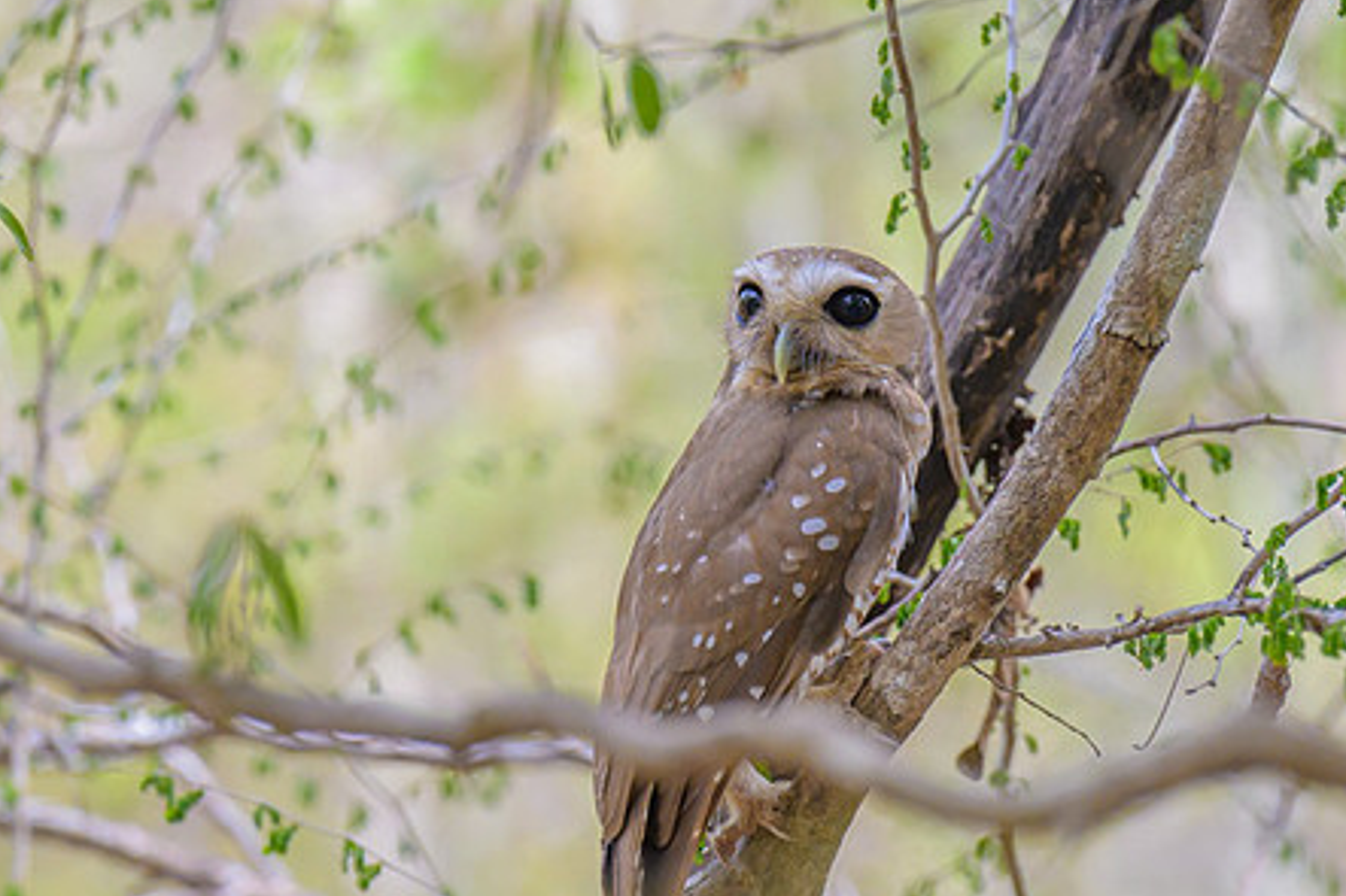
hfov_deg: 5.0
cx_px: 387
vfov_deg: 3.4
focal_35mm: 409
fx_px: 15286
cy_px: 293
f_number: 4
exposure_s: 1/1000
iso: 1250
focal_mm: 200
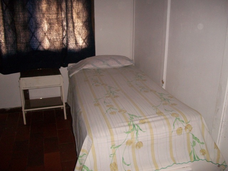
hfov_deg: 56.8
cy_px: 86
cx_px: 114
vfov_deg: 44.2
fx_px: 211
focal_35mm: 32
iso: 160
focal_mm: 5.7
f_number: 2.9
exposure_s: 1/60
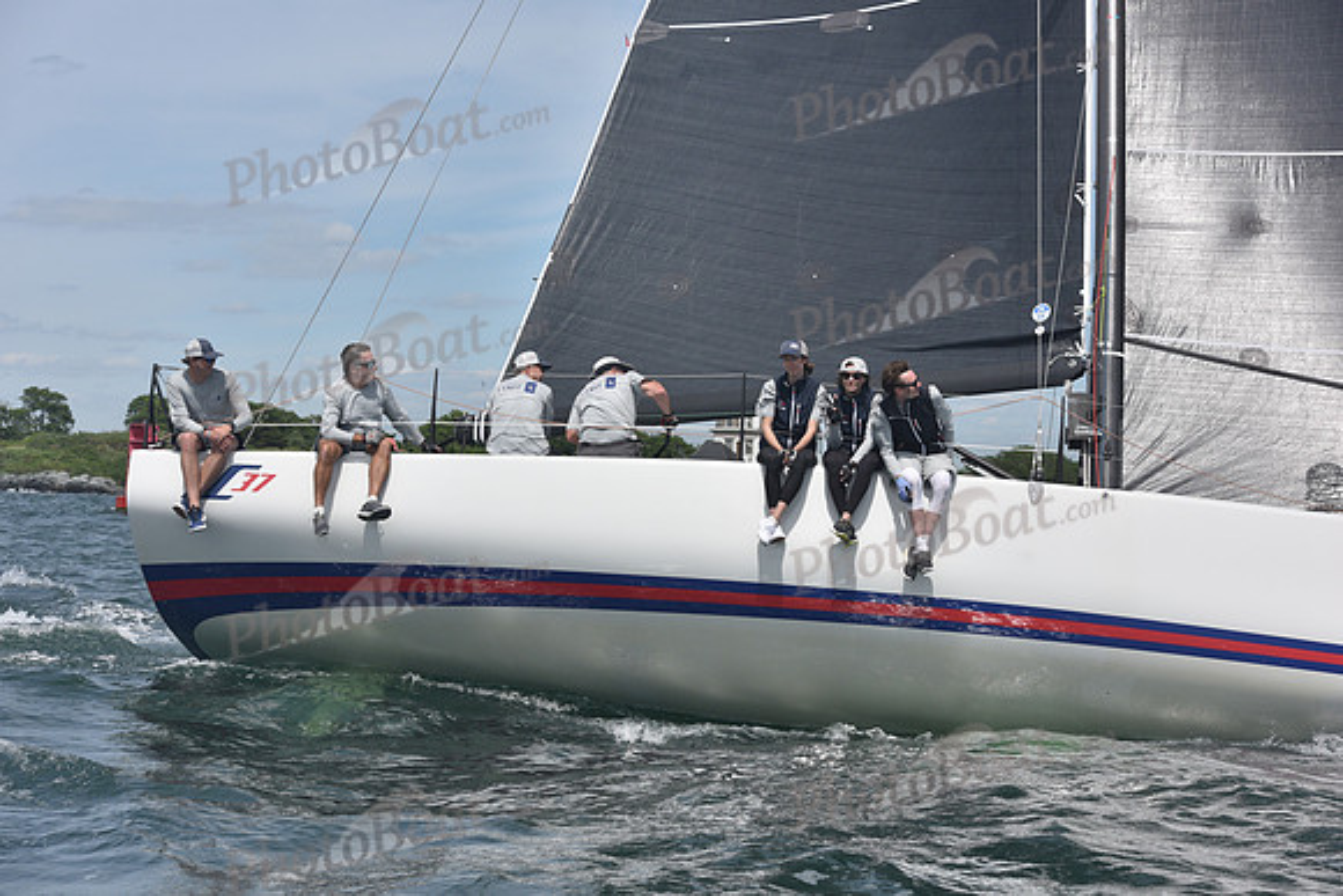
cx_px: 672
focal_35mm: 70
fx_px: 2612
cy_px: 448
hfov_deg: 28.8
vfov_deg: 19.5
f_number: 8
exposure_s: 1/800
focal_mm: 70
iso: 320
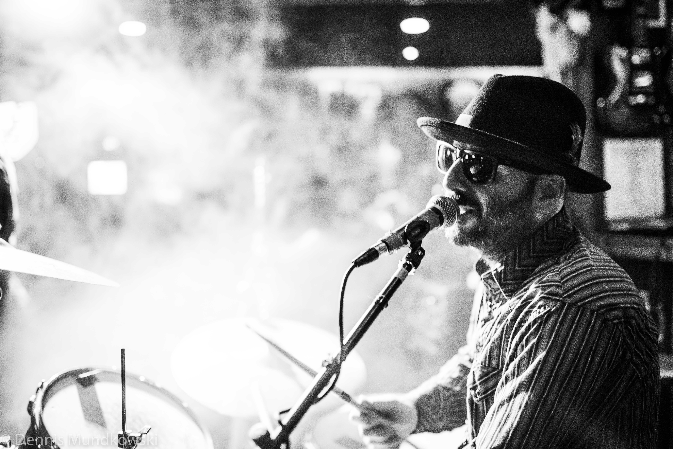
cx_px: 336
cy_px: 224
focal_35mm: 35
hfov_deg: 54.4
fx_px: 655
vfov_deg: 37.9
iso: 1600
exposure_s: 1/80
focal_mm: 35
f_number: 1.4
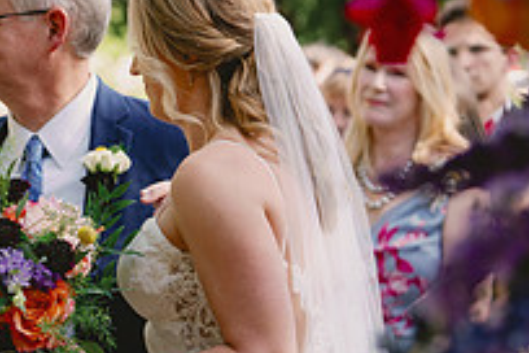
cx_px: -169
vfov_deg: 4.9
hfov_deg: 7.3
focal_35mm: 281
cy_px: 243
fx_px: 4129
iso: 200
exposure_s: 1/250
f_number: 4
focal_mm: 99
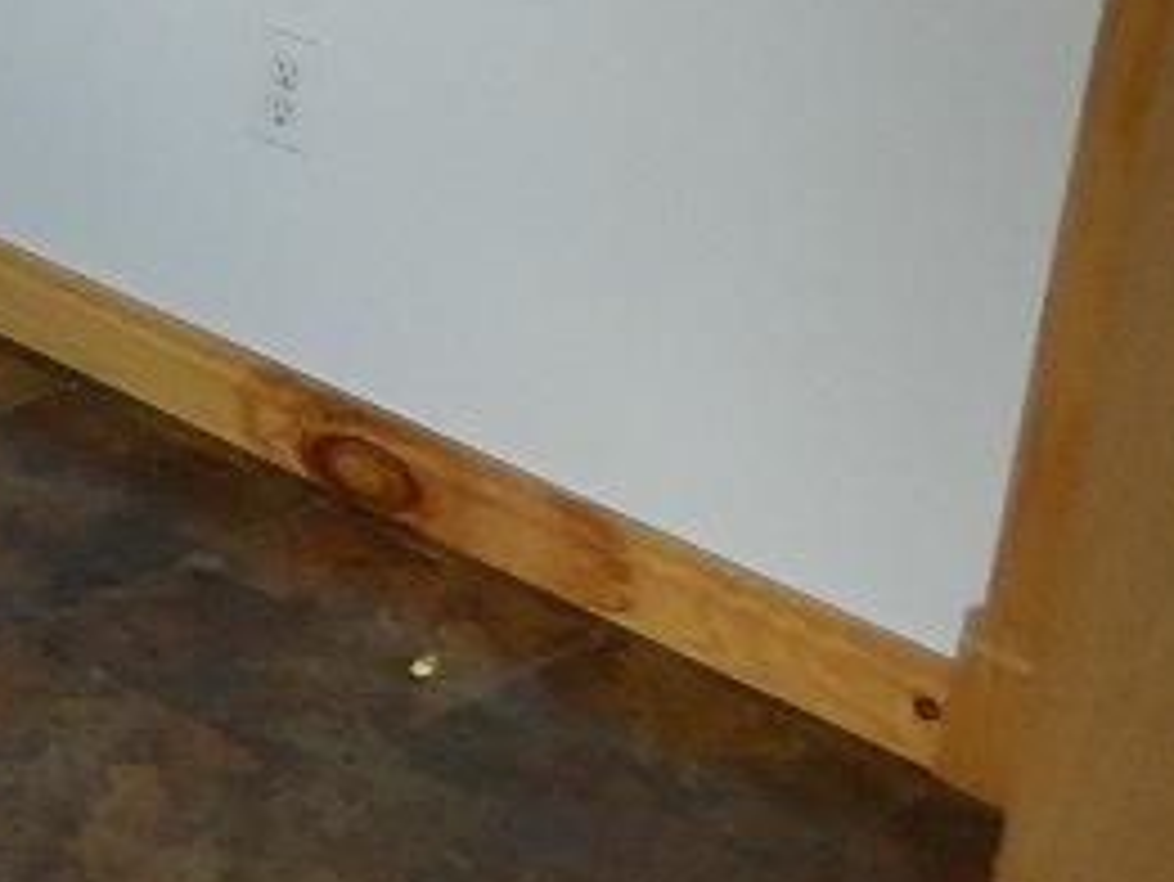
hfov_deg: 17.2
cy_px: -315
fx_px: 3325
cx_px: -778
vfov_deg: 14.4
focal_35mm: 98
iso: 200
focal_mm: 4.5
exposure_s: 1/30
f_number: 3.1
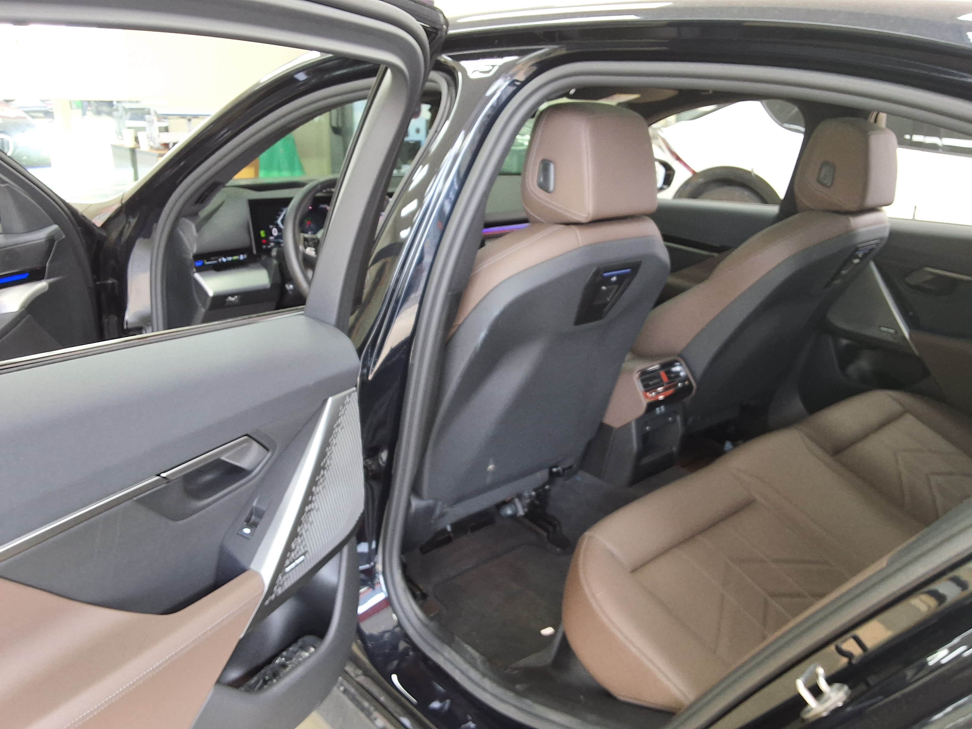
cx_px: 486
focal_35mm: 28
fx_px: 786
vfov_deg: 49.7
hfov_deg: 63.4
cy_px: 364
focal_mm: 2.91
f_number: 1.9
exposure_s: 1/40
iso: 64
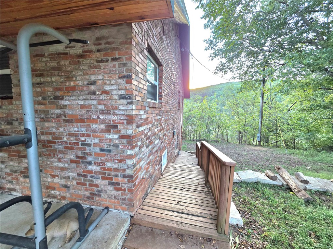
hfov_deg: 106.2
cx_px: 166
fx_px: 125
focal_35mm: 13
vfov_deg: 89.9
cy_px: 124
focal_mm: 2.2
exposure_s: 1/120
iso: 125
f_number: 1.9
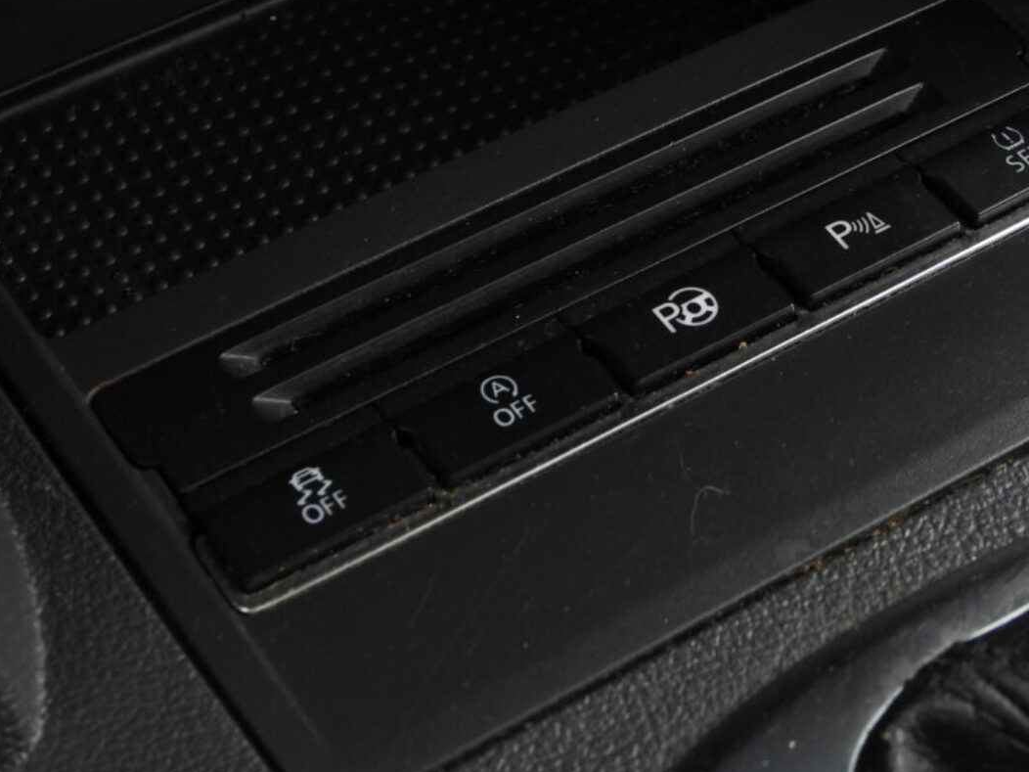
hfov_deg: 19.8
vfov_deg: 14.9
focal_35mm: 99
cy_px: 261
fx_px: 2943
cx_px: 623
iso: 100
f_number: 3.5
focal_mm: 11.7
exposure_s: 1/30
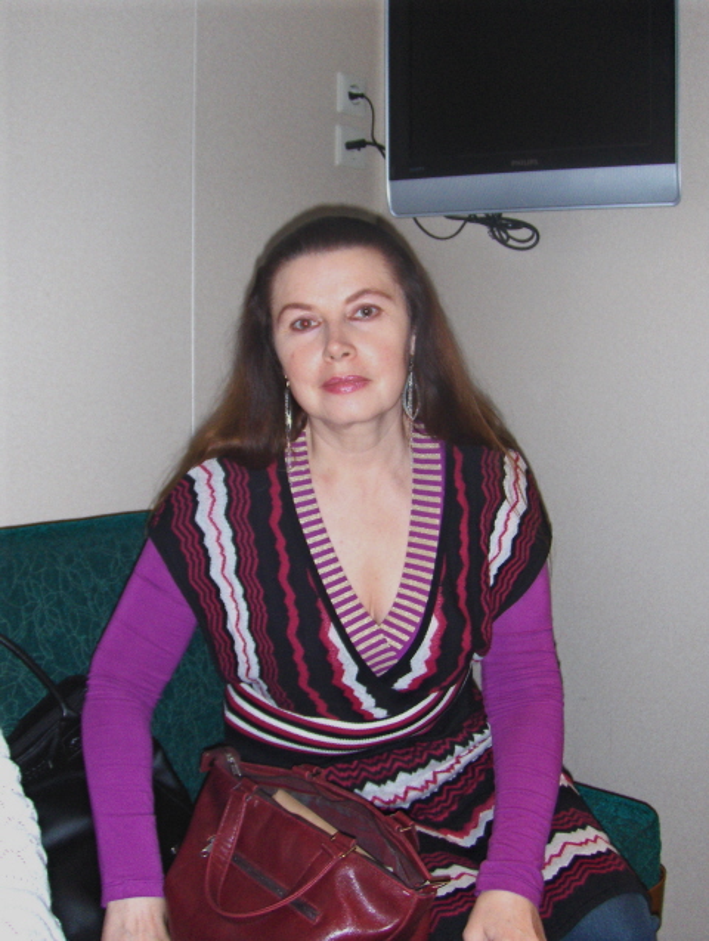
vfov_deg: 45.7
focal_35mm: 41
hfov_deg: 35.2
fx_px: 1116
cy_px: 470
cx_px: 354
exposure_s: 1/60
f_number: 3.5
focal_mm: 6.5
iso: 100
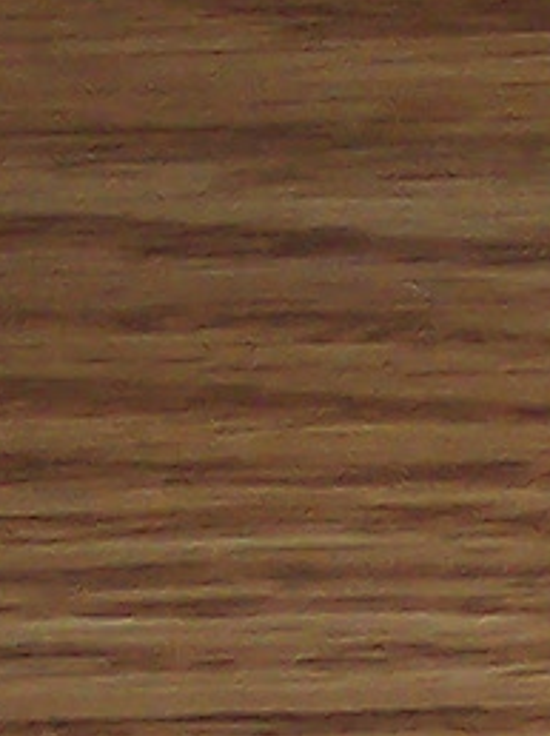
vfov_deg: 5.1
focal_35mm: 380
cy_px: 1829
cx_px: 2177
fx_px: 8064
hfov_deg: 3.7
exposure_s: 1/30
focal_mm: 8
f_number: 2.8
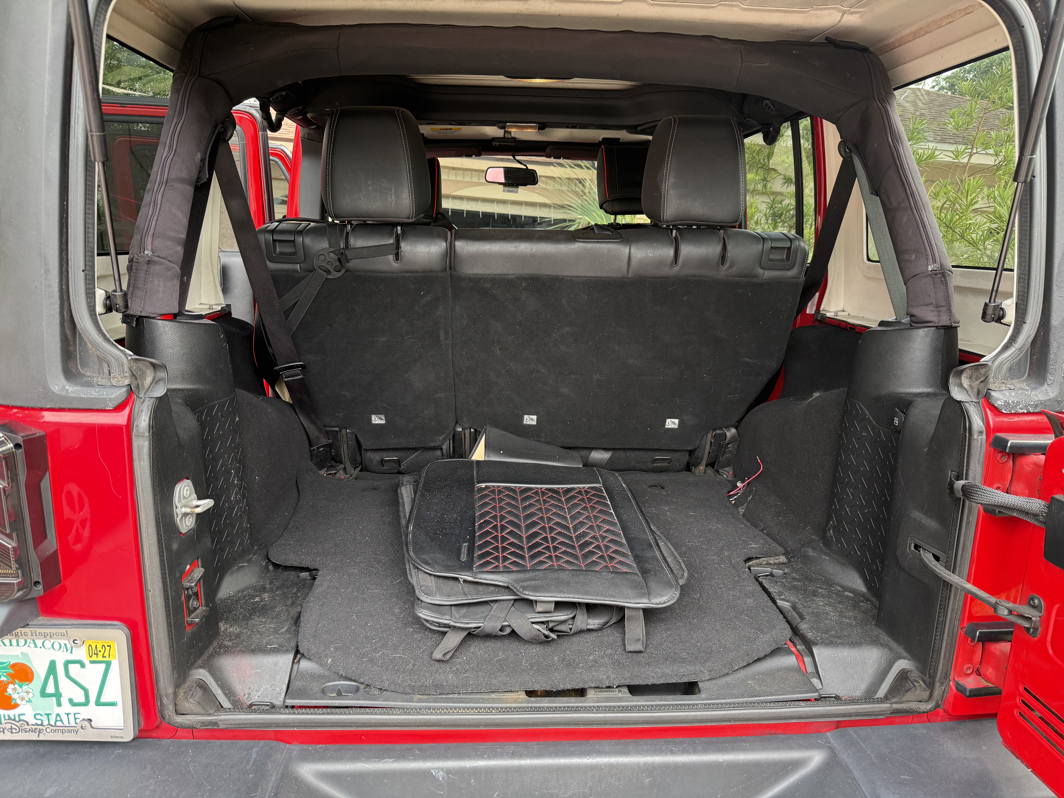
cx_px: 532
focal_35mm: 24
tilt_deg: -9.5
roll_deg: -4.9
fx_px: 738
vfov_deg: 56.8
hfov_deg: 71.6
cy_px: 399
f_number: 1.78
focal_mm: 6.76
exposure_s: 1/157
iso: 160
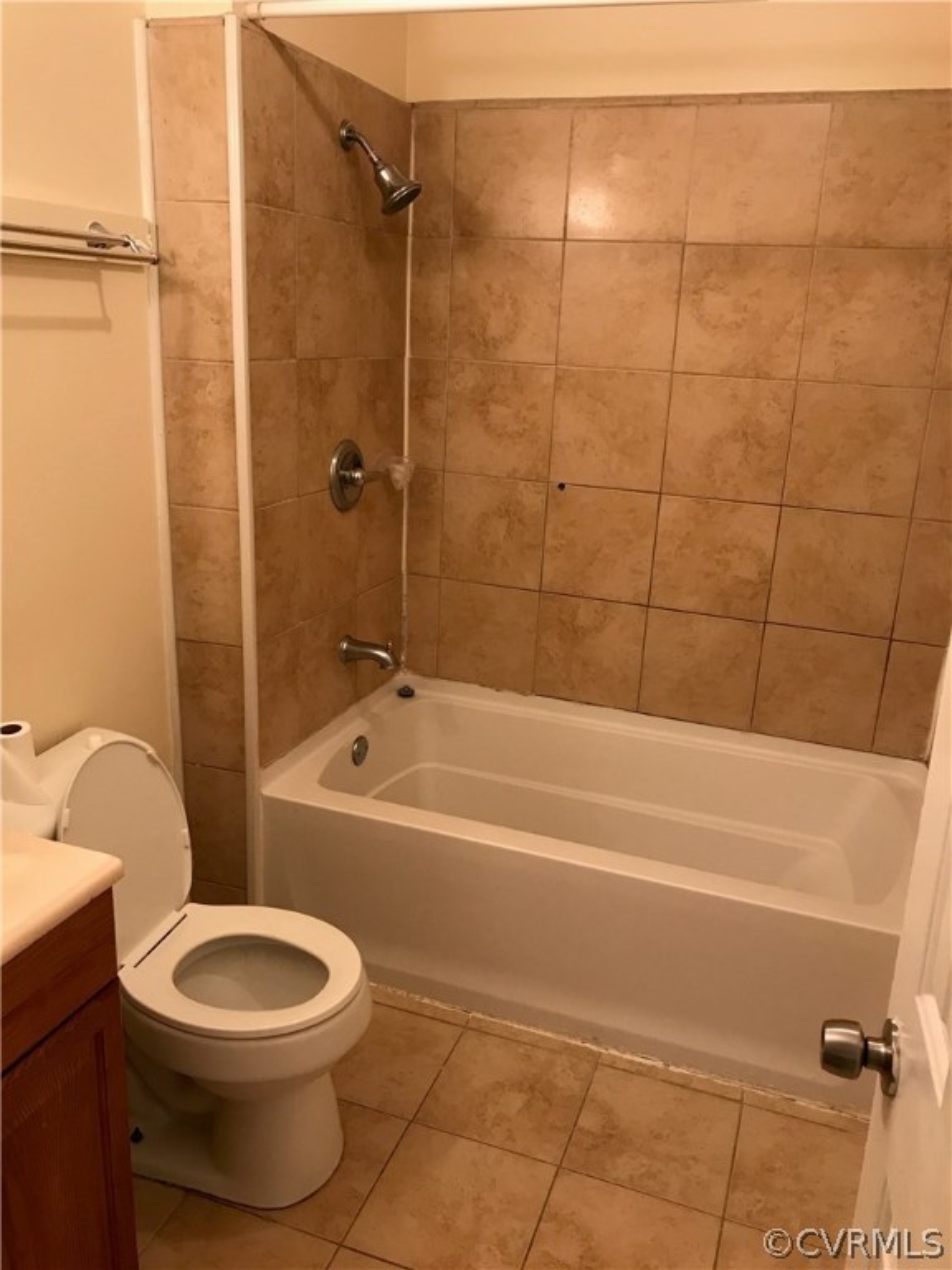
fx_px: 1027
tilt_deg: -16.8
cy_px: 635
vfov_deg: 63.4
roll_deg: -0.9
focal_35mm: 28
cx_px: 476
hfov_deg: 49.7
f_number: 1.8
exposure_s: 1/20
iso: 40
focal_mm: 3.99
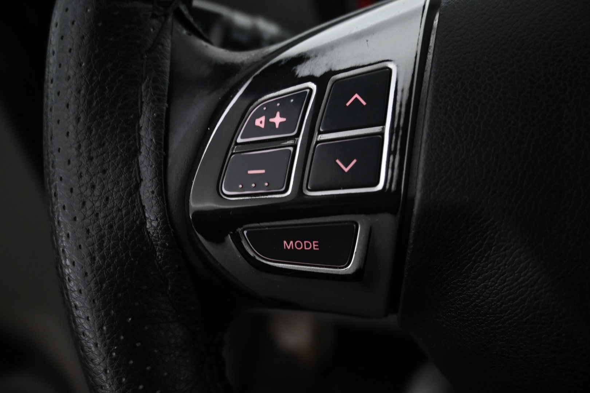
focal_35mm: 33
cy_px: 196
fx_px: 541
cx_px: 295
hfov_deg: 57.2
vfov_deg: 40.0
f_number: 4
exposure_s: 1/40
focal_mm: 22
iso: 1800
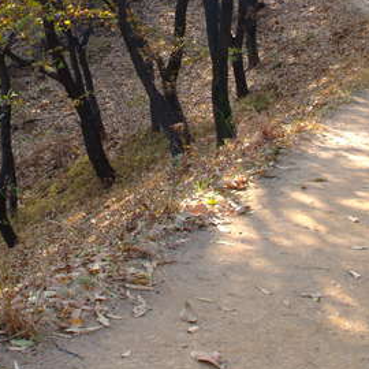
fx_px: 796
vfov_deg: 25.6
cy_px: 71
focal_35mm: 66
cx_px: 173
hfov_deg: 26.1
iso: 200
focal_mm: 20
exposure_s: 1/20
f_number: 11
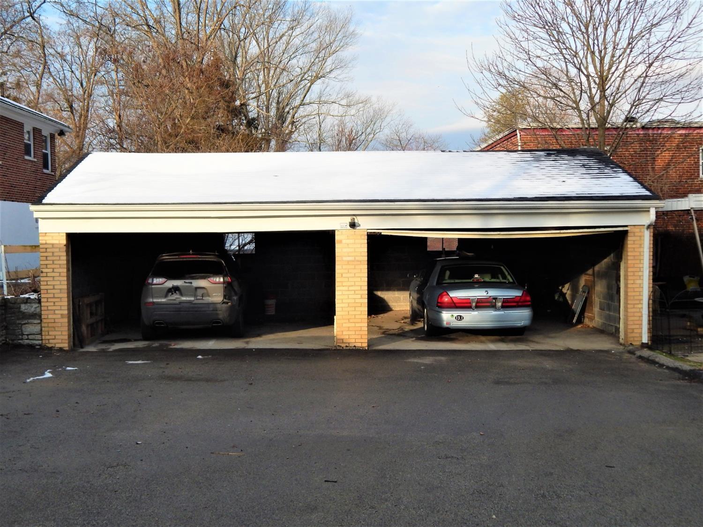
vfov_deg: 33.6
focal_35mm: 43
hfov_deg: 43.9
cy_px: 264
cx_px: 352
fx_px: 873
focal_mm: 7.7
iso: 125
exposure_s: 1/640
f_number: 3.6
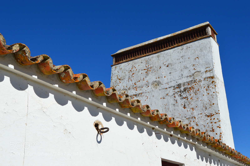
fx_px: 323
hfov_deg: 42.4
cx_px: 125
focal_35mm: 46
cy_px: 83
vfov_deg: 28.9
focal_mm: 31
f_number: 11
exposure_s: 1/500
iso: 250
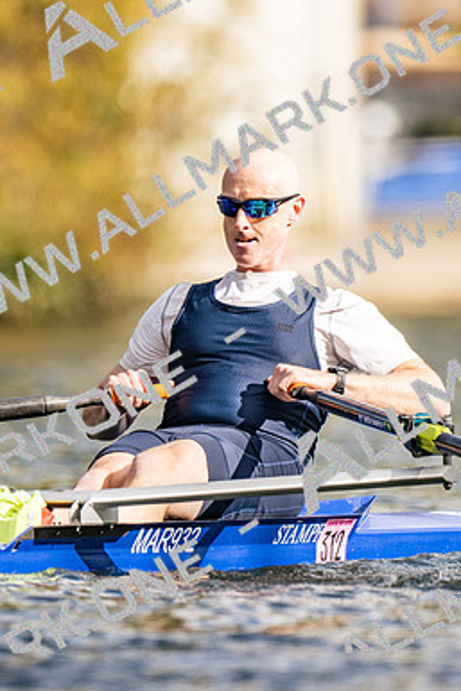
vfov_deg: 1.5
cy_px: 346
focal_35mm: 1357
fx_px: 26040
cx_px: 144
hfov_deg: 1.0
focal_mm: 600
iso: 180
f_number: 4
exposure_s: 1/2500
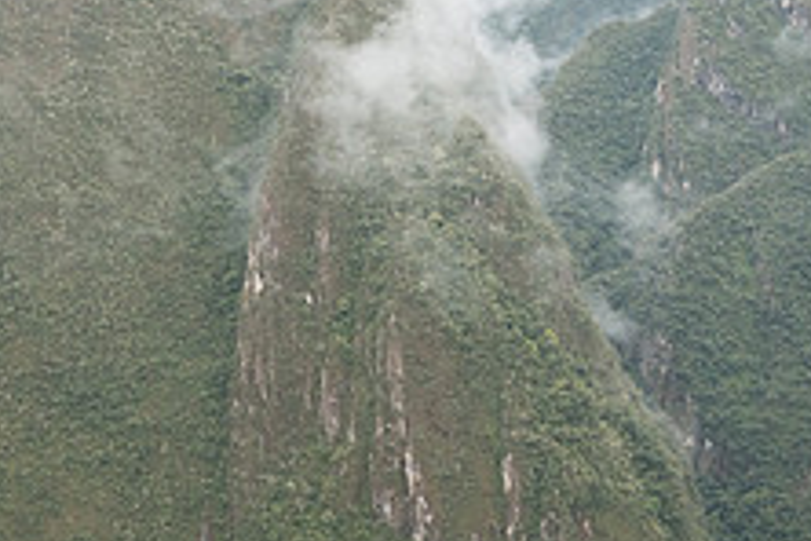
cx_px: 22
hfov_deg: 24.1
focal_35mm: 81
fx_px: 1825
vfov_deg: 16.8
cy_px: 364
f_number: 10
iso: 1600
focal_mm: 31
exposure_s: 1/200
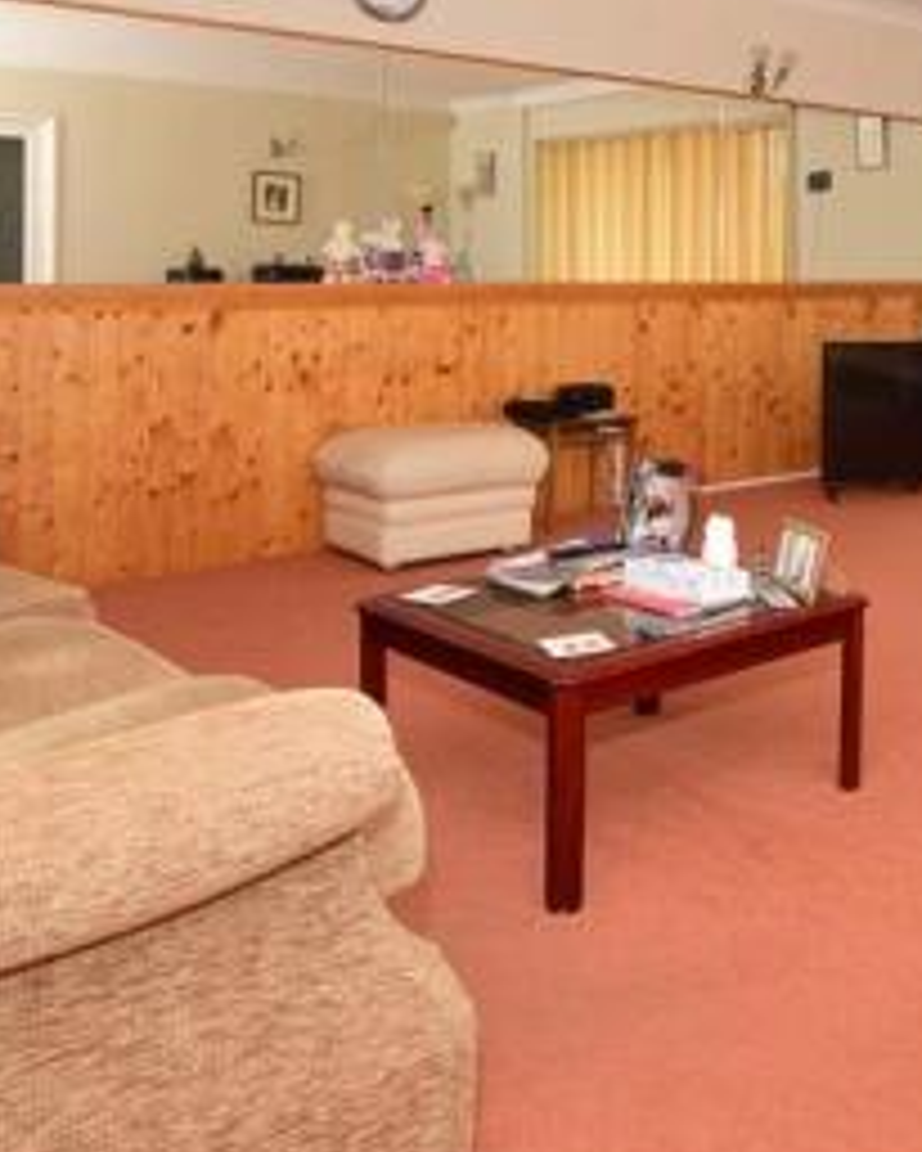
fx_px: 1227
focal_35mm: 36
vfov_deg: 47.9
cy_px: 259
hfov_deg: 35.1
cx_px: 1025
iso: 400
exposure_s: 1/8
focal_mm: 10
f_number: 7.1
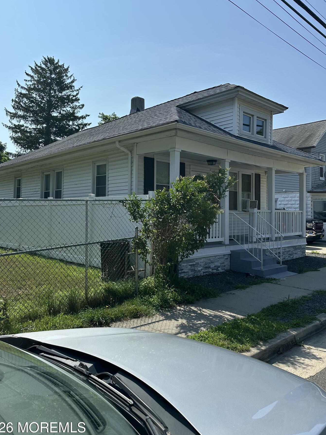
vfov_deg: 65.3
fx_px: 339
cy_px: 205
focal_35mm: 27
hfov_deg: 51.3
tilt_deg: +1.2
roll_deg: -2.4
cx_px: 155
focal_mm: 6.86
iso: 80
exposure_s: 1/6623
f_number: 1.78
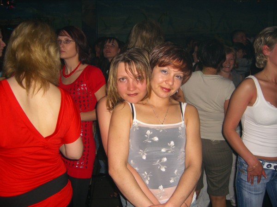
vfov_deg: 37.7
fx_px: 304
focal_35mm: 38
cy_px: 104
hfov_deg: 49.0
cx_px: 138
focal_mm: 7.9
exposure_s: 1/60
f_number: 2.8
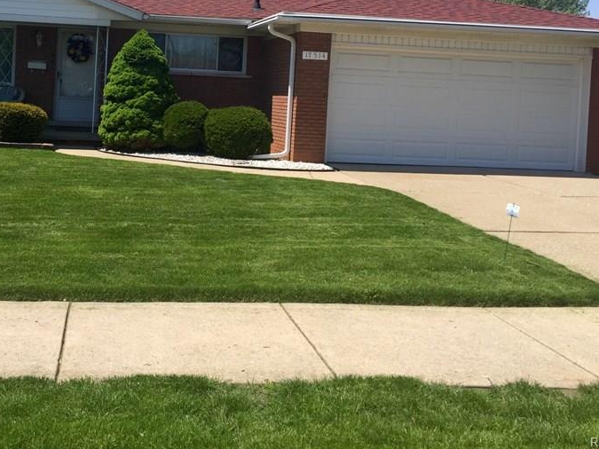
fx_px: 761
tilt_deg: -2.7
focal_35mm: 44
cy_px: 110
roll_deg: -3.5
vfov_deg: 32.2
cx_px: 193
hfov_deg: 42.3
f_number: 2.2
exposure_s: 1/1647
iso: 32
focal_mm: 4.15
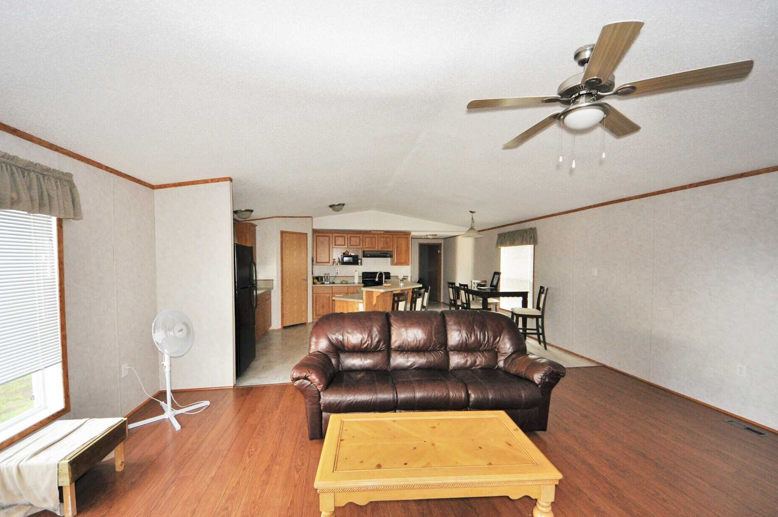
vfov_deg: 85.3
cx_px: 383
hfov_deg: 108.4
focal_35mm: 13
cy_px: 264
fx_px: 281
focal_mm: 8
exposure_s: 1/60
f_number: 4.5
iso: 800
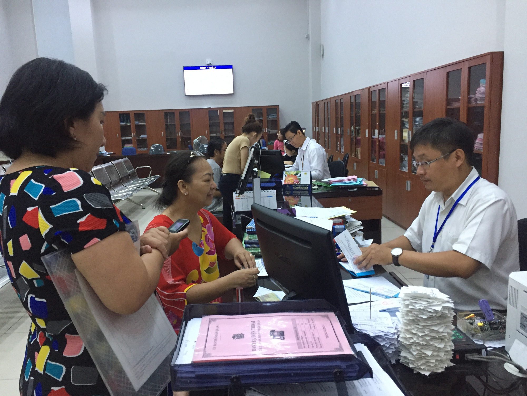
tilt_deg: -8.2
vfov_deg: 48.2
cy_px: 198
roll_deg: +1.0
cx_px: 264
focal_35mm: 29
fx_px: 442
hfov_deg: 61.7
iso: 250
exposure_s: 1/25
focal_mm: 4.15
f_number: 2.2
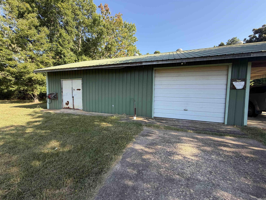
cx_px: 133
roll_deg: -0.2
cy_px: 100
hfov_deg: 102.1
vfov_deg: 85.7
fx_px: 108
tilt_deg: -3.9
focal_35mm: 14
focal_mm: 2.22
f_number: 2.2
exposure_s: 1/405
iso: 50
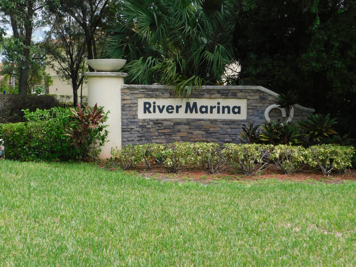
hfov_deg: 42.1
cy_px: 134
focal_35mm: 45
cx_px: 178
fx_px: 463
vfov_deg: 32.2
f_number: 3.7
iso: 125
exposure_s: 1/800
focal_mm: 8
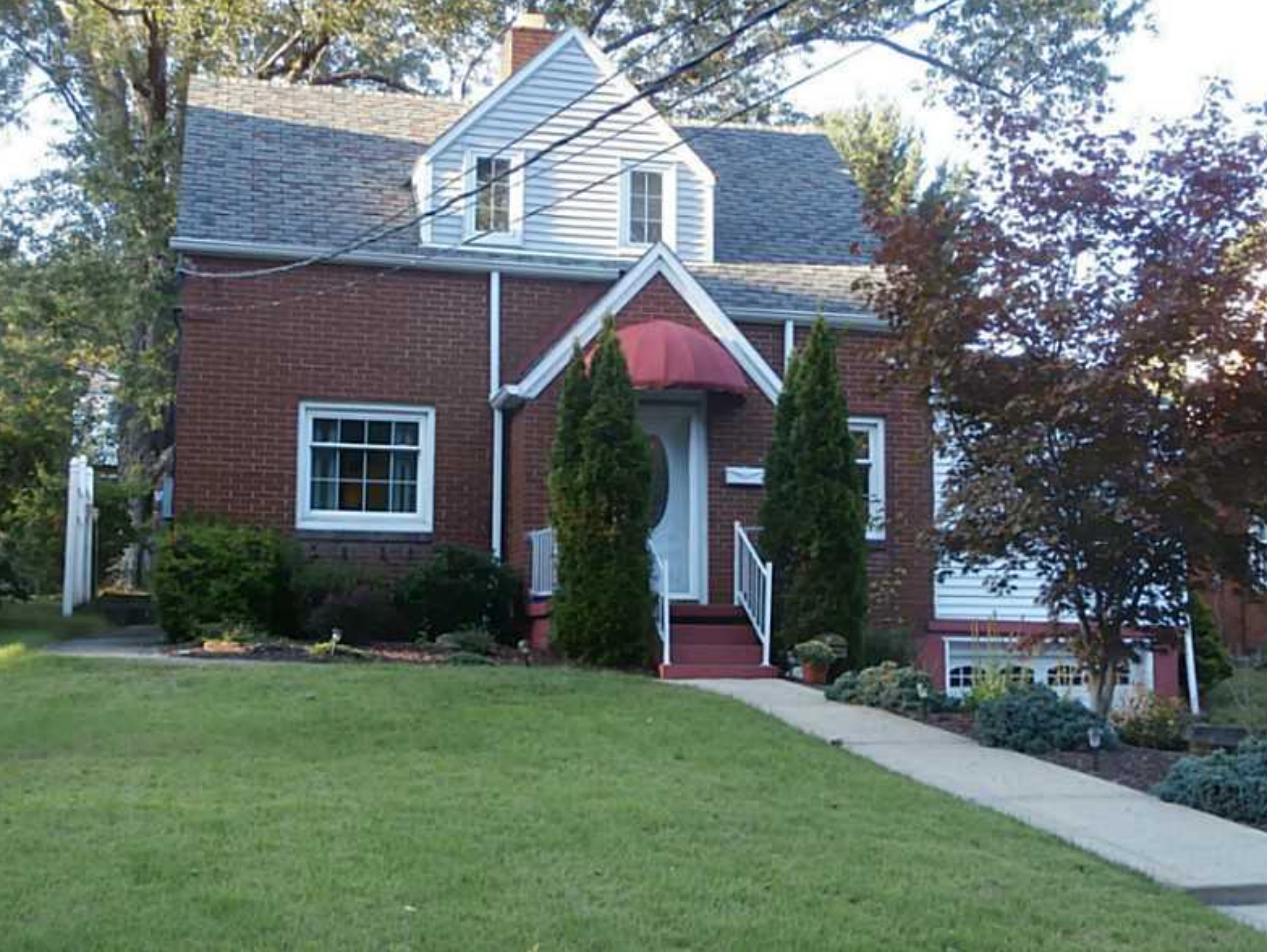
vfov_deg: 30.3
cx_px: 642
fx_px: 1758
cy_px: 468
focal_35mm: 48
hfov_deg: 39.6
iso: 100
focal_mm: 8.29
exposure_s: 1/40
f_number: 4.2
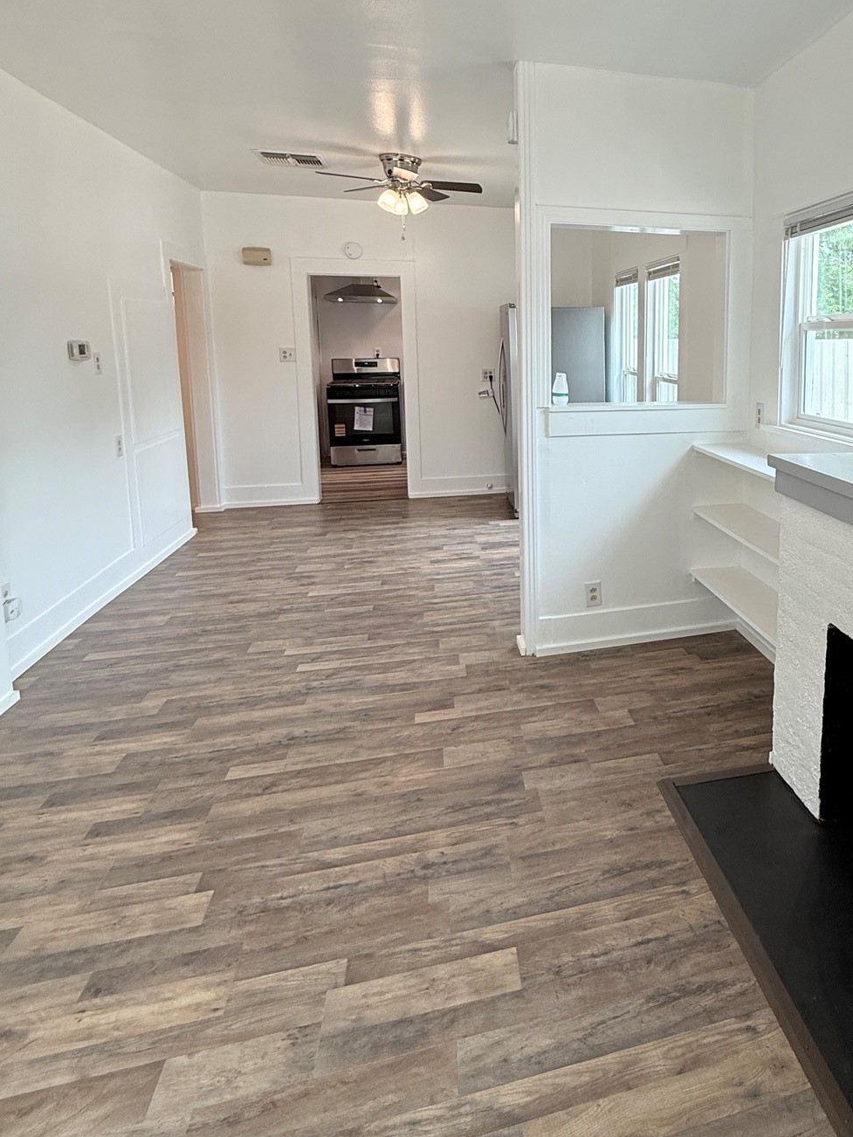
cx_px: 643
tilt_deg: -7.5
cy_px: 442
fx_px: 723
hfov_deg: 57.8
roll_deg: -0.7
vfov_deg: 75.3
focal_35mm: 22
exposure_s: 1/120
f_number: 2.2
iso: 80
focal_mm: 2.22
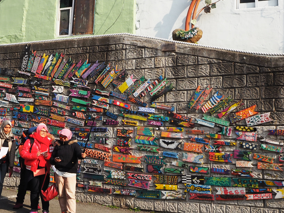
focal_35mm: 56
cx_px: 118
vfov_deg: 25.8
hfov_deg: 34.3
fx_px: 459
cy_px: 57
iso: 200
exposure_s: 1/320
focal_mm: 15
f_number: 8
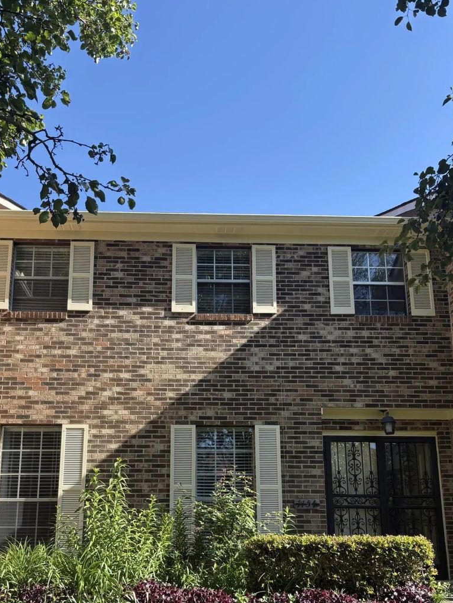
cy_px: 401
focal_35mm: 35
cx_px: 208
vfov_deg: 51.7
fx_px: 610
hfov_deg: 40.7
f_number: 1.6
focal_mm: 5.96
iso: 50
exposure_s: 1/1081
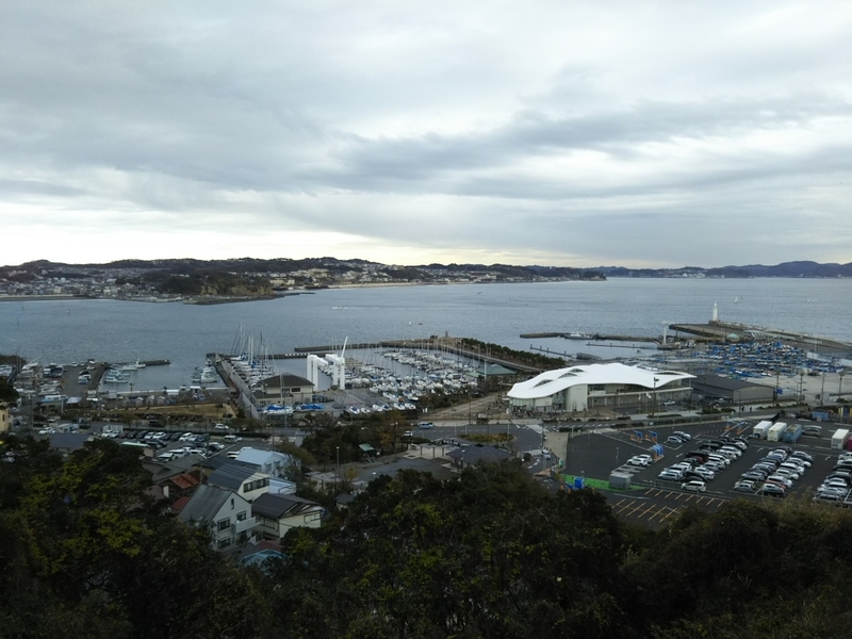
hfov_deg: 60.0
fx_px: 738
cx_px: 426
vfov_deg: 46.8
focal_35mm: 30
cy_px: 320
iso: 25
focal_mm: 4
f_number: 2.2
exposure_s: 1/183
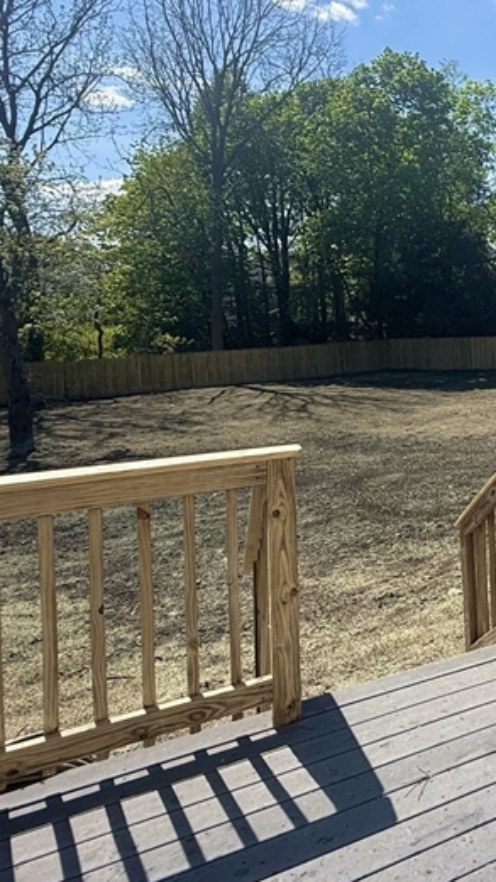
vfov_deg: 63.2
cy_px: 322
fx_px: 702
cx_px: 647
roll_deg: +1.5
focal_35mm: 30
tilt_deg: -0.8
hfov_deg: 30.5
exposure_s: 1/1848
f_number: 2.2
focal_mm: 2.22
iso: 50
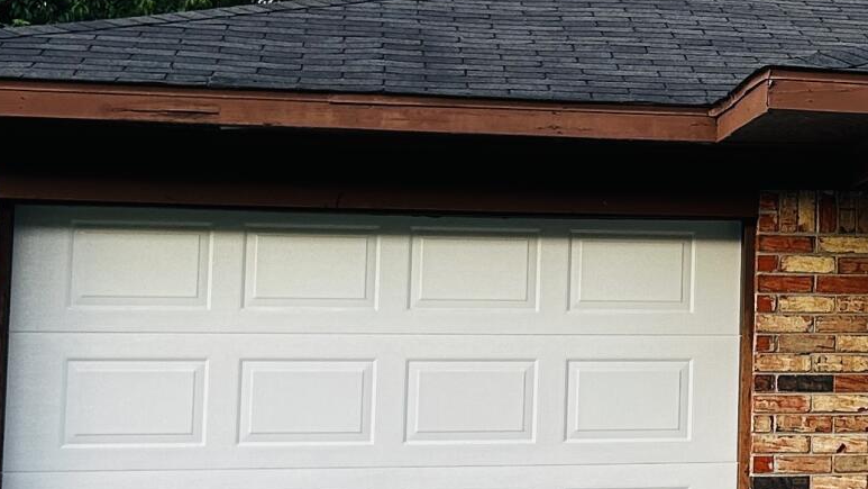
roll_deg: +0.3
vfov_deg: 11.0
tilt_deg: +5.6
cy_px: 151
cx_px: 1349
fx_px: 2532
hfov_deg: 17.3
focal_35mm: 110
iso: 50
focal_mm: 5.7
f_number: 1.5
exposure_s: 1/175
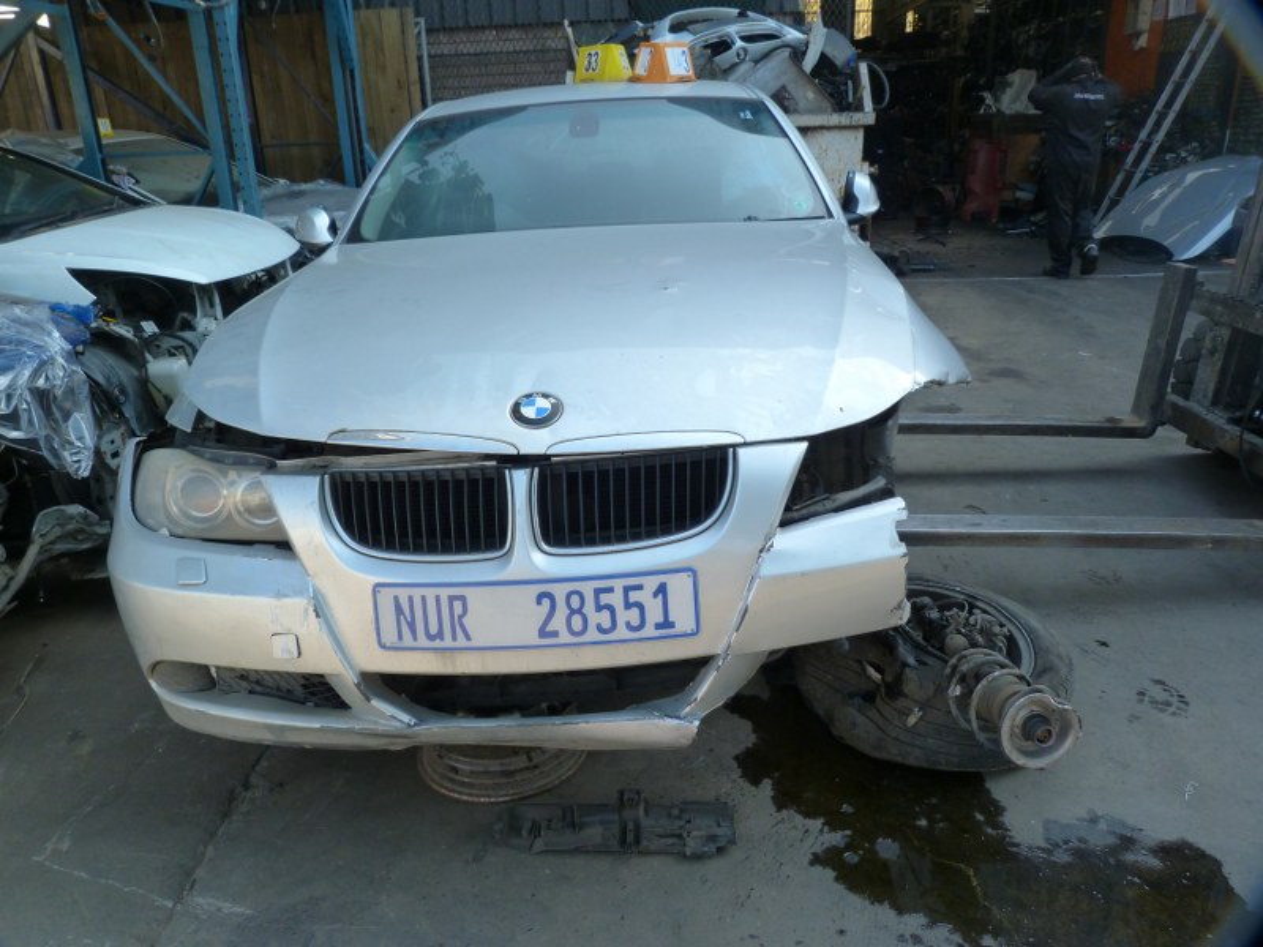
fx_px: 912
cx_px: 632
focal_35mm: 25
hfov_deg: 69.4
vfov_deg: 54.9
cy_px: 474
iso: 125
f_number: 4
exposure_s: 1/100
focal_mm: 4.5
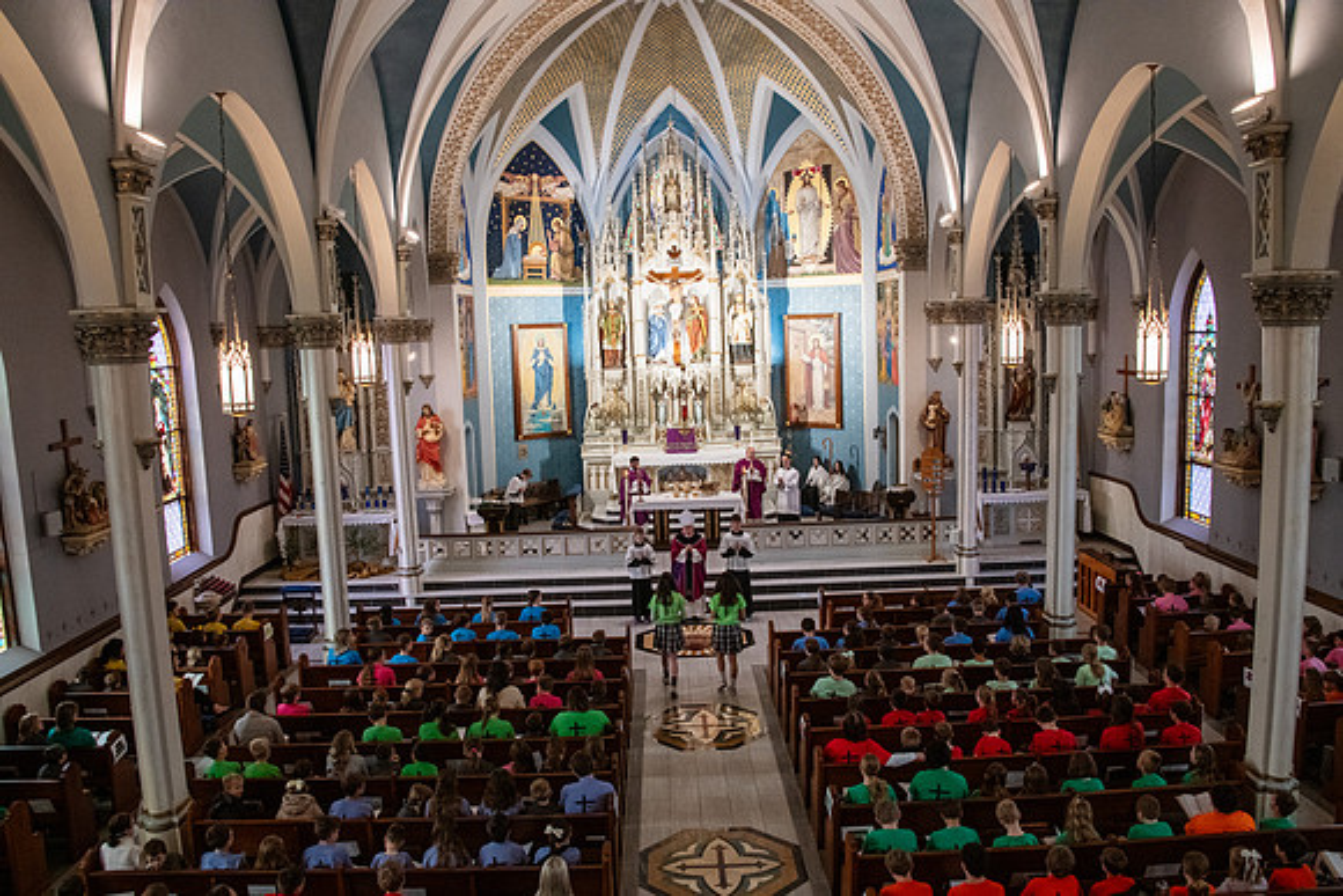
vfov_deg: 46.4
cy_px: 448
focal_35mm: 28
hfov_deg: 65.5
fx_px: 1045
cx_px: 672
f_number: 9
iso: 4000
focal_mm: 28
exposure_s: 1/80
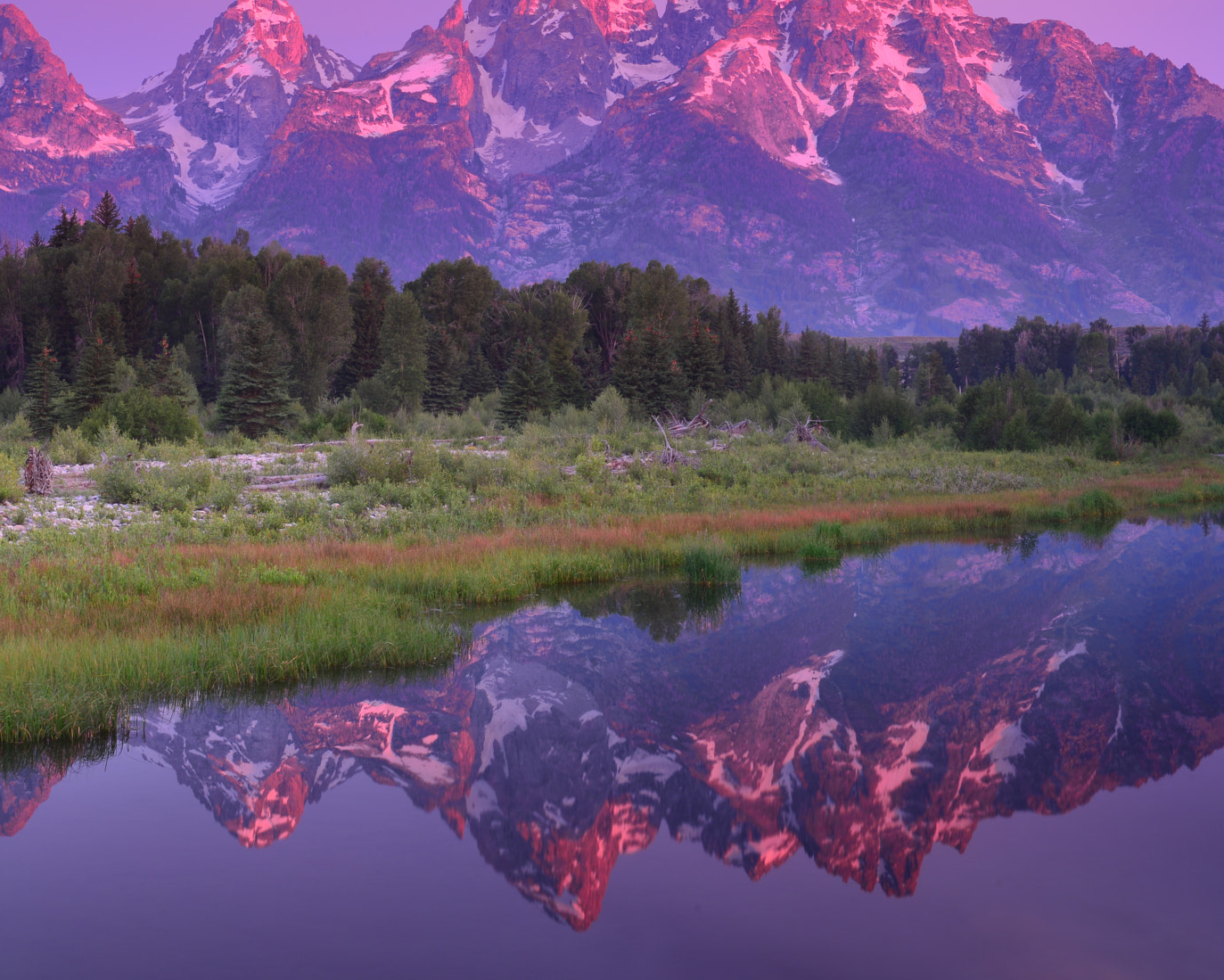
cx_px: 433
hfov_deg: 27.0
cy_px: 385
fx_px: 2536
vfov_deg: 21.8
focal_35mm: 70
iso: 100
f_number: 16
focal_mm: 50
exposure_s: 20
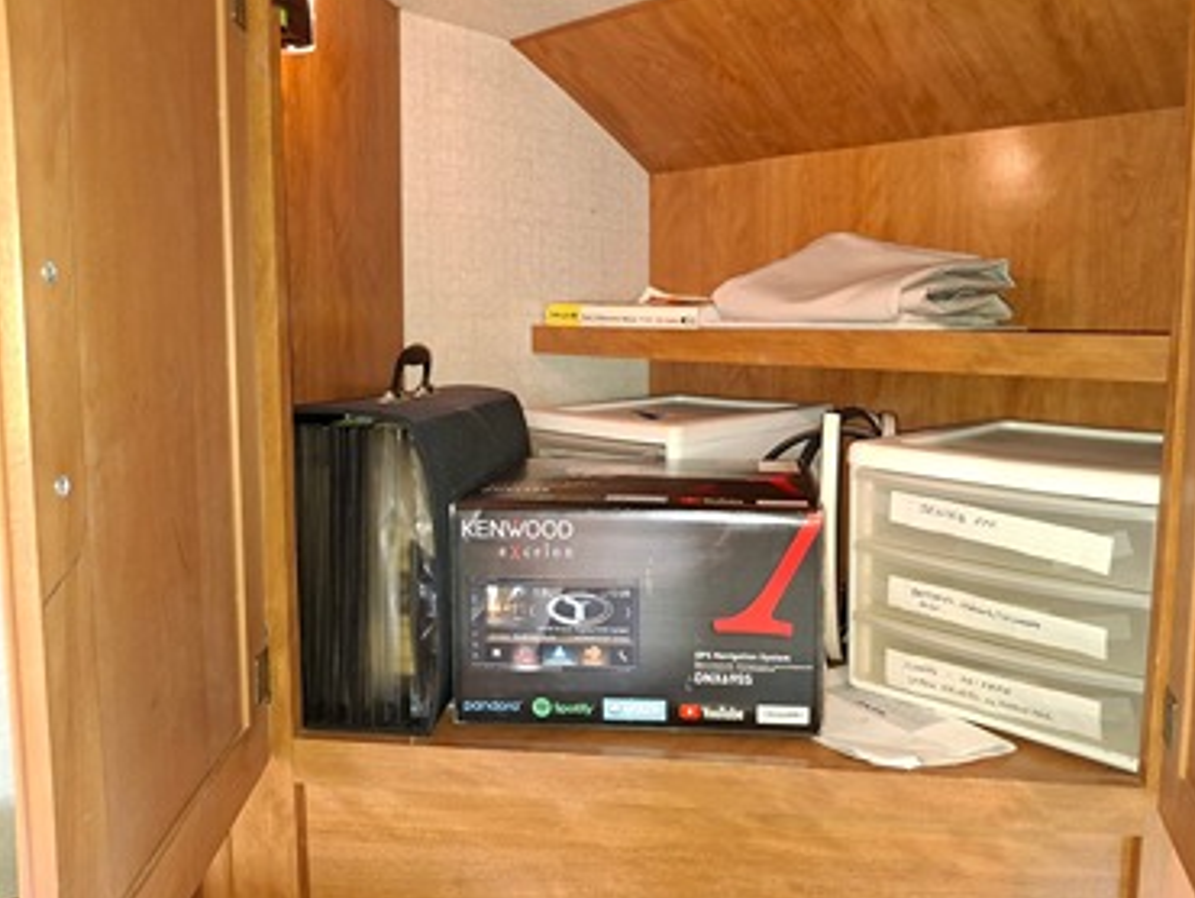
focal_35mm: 27
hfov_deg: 65.2
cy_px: 433
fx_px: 933
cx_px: 643
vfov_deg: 51.4
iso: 320
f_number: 1.8
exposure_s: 1/50
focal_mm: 4.69
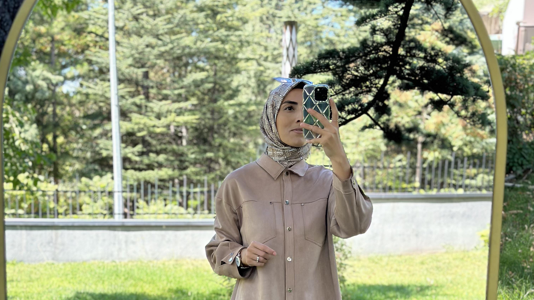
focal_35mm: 70
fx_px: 991
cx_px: 267
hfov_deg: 30.2
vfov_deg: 17.0
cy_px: 274
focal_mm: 6.86
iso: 80
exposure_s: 1/501
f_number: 1.78
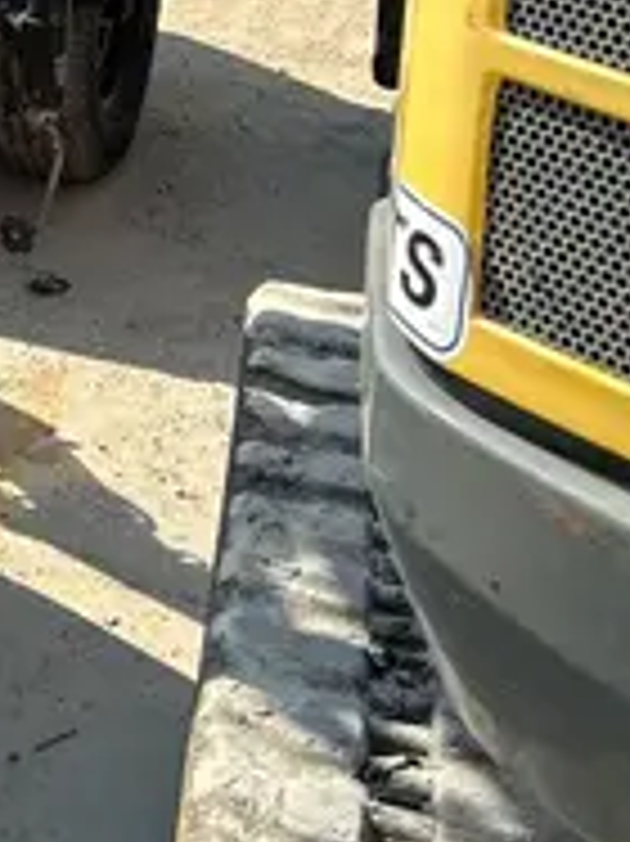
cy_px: -317
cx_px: -585
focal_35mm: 102
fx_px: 2478
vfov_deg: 17.8
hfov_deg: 12.8
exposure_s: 1/2299
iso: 50
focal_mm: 5.7
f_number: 1.5
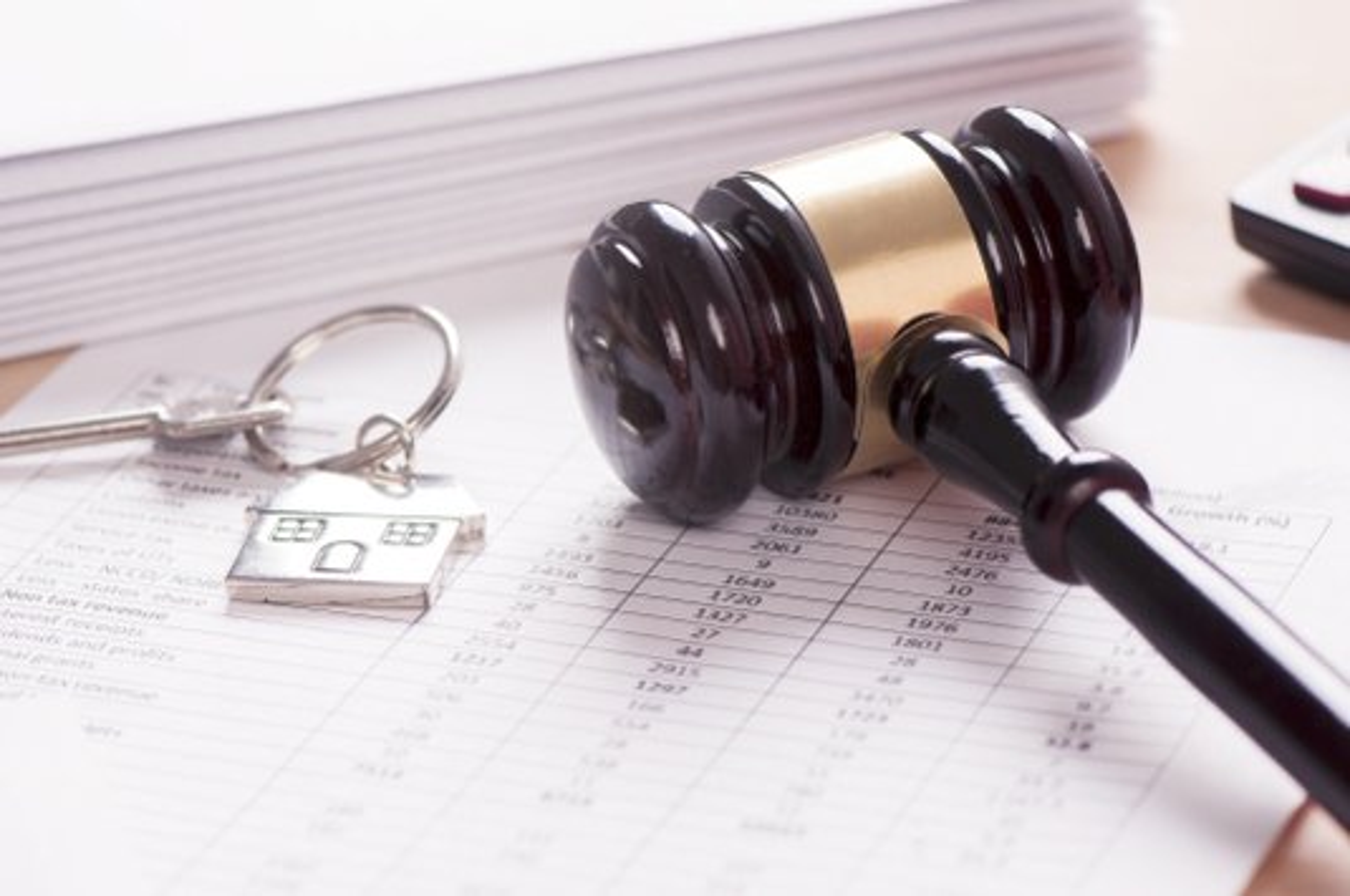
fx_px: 5897
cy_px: 448
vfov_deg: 8.7
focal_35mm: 158
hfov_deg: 13.1
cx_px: 675
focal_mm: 105
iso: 200
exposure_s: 1/125
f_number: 6.3
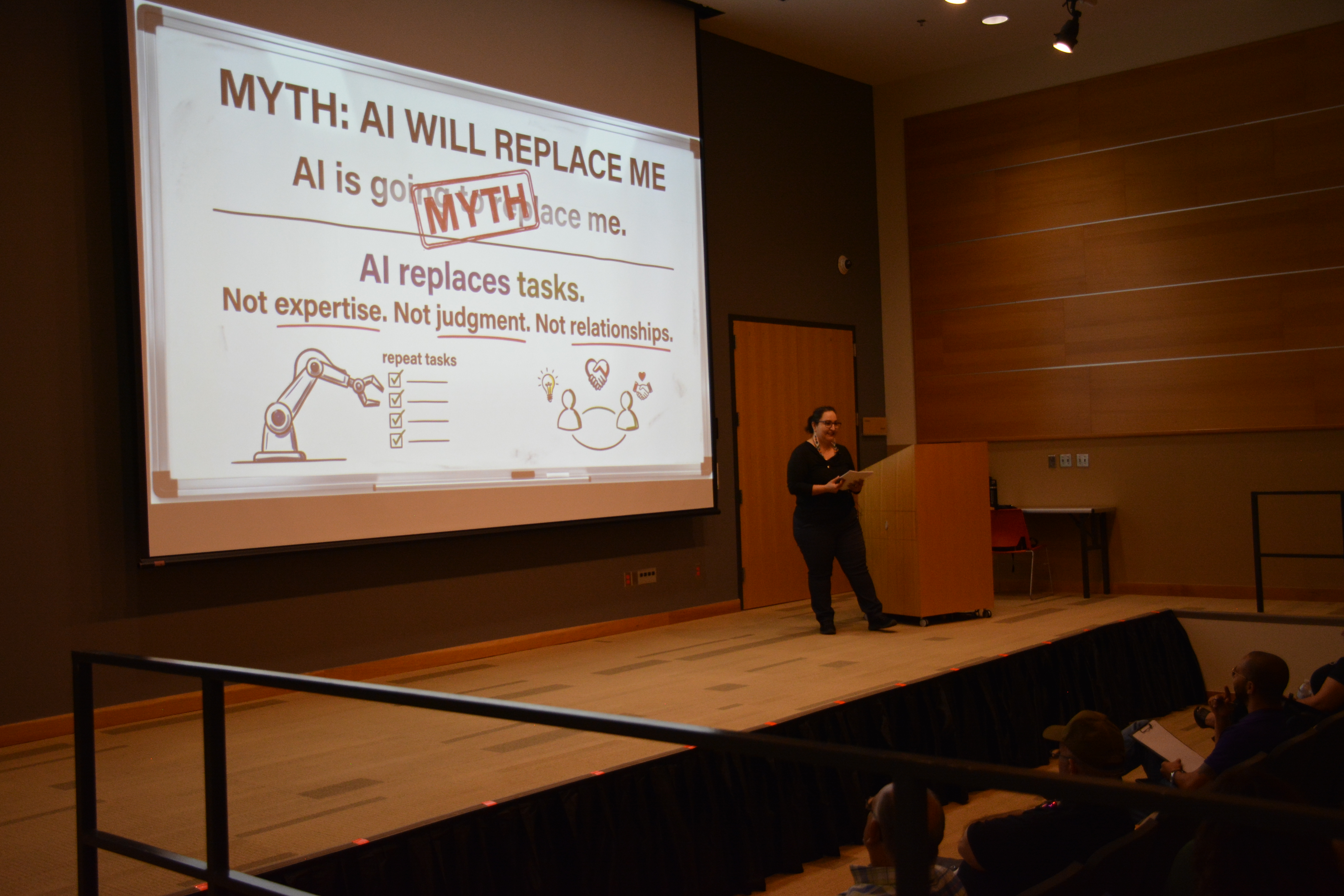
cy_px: 445
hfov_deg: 53.8
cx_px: 674
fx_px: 1326
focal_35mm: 36
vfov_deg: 37.3
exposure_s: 1/100
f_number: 3.8
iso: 1000
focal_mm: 23
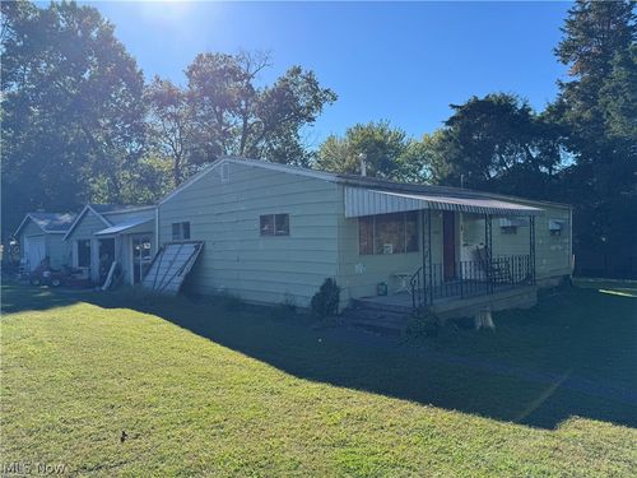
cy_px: 239
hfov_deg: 71.6
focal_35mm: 24
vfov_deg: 56.8
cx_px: 318
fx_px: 442
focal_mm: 6.76
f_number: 1.78
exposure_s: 1/2252
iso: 80
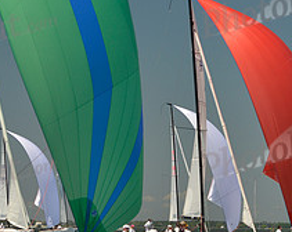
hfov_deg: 10.7
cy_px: 93
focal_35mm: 181
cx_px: 130
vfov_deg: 8.5
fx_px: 1561
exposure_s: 1/1000
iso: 280
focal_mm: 70
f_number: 6.3
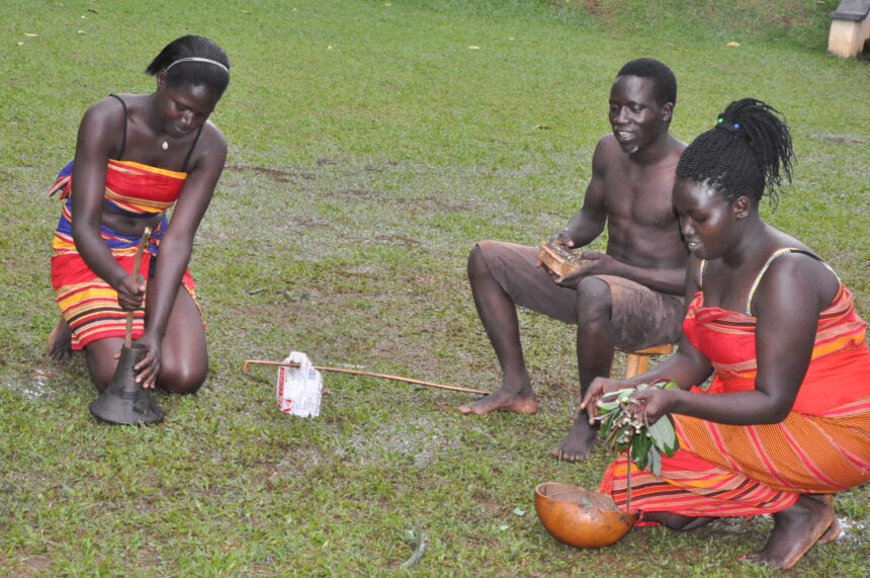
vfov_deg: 18.9
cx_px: 435
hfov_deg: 28.1
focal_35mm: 72
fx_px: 1738
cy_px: 289
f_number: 11
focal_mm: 48
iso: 3200
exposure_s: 1/160
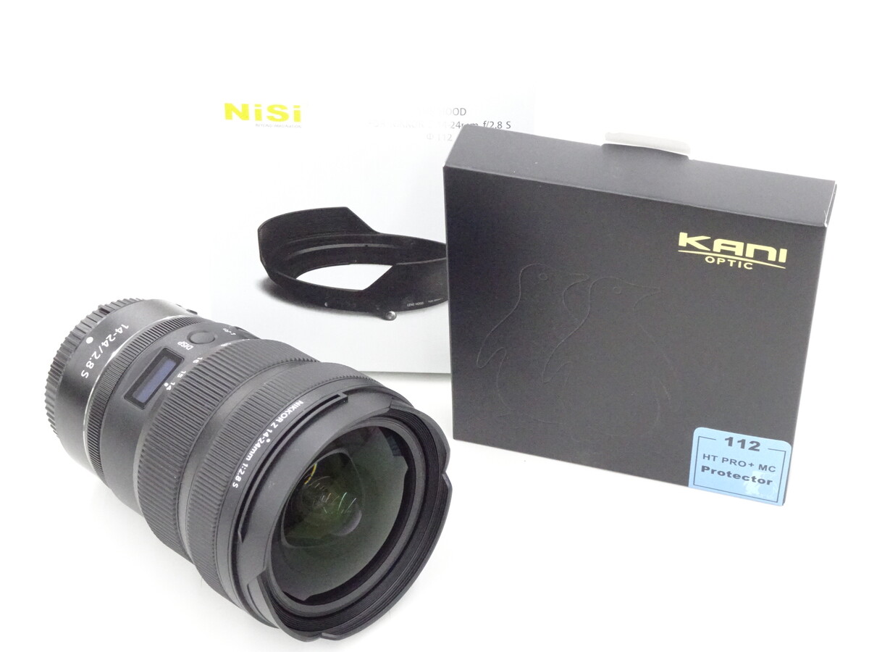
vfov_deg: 23.7
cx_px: 434
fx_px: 1556
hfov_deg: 31.2
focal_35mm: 62
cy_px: 326
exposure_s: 1/80
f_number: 4.5
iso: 1600
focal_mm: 10.59
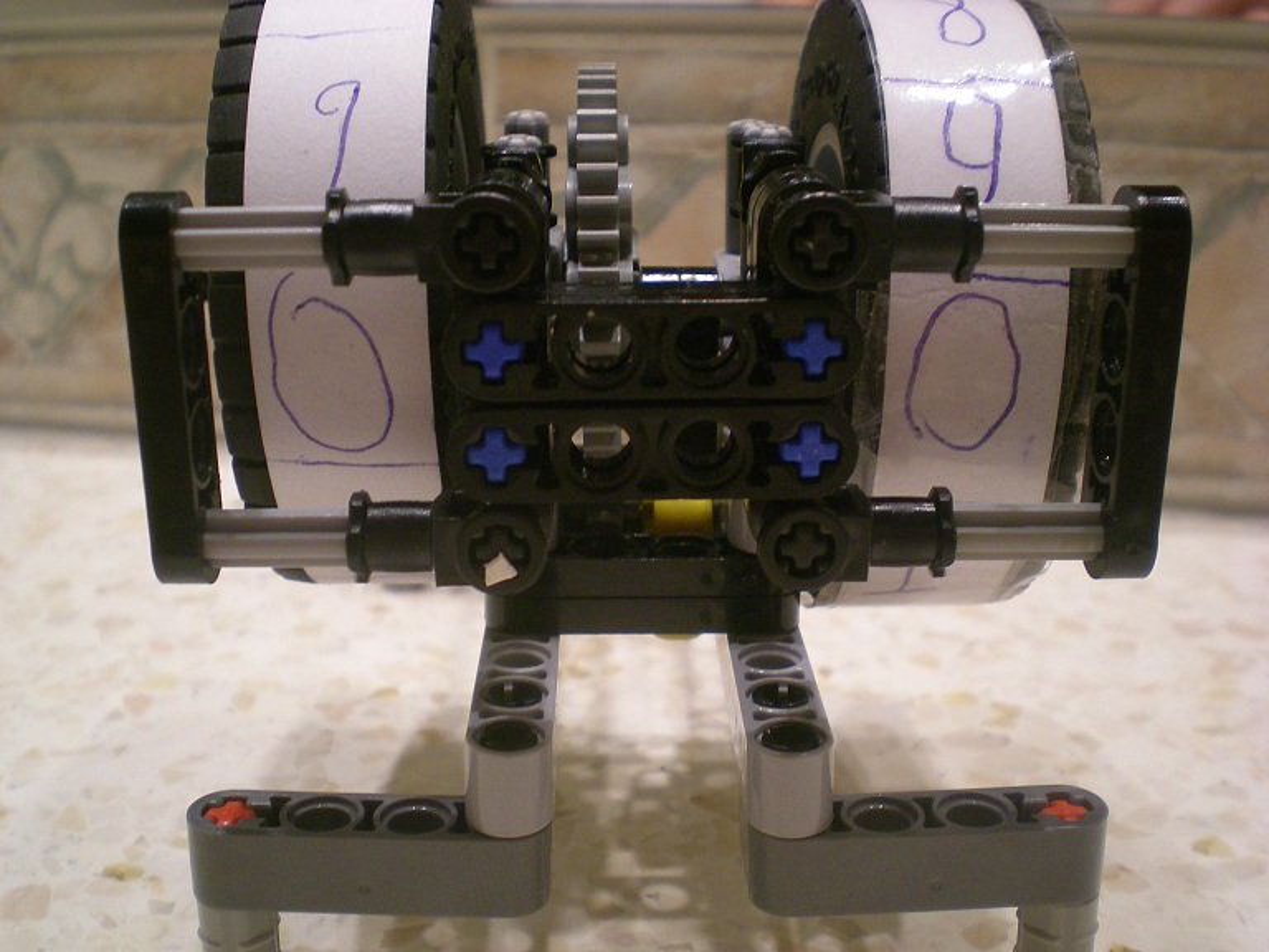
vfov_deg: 37.7
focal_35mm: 38
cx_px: 634
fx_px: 1393
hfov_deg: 49.0
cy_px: 476
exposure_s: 1/11.4
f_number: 3.1
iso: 200
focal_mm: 6.3
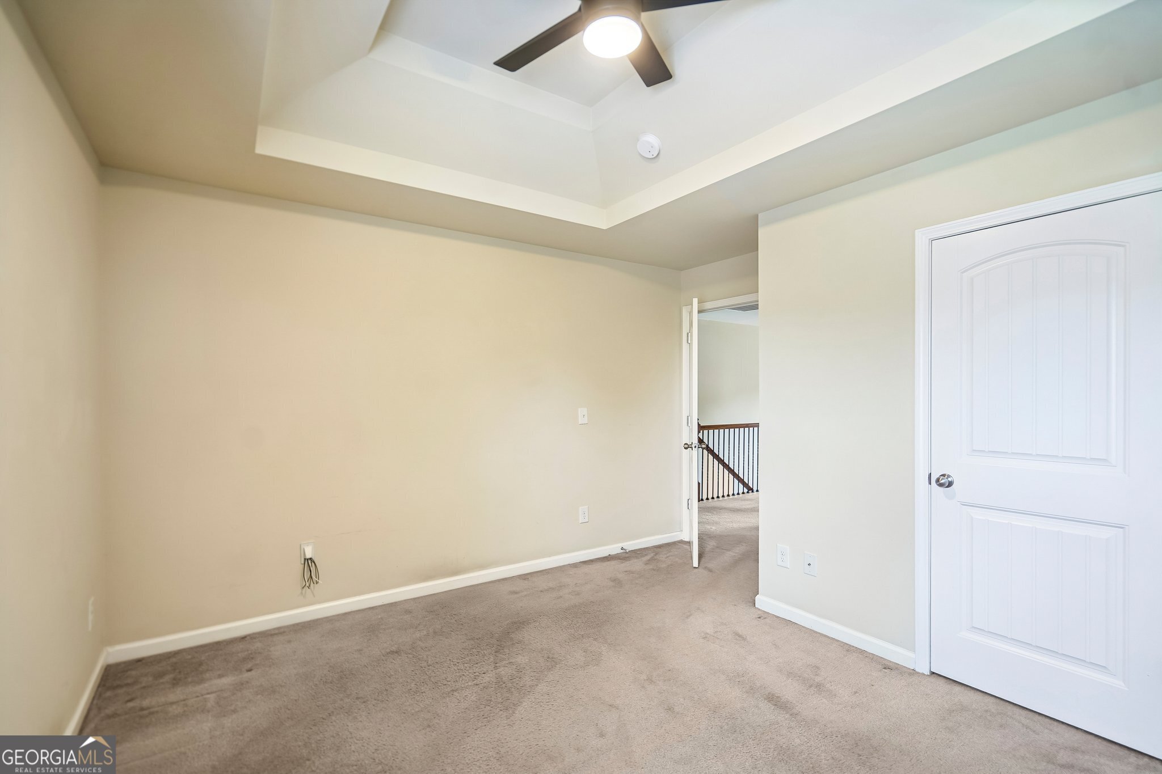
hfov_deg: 96.7
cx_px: 581
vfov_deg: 73.7
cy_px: 387
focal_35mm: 16
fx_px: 516
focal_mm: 16
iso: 50
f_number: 4
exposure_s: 1/5
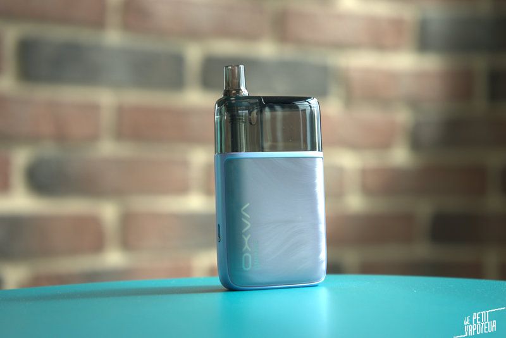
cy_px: 169
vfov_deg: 20.0
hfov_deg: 29.6
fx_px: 956
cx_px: 253
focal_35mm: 68
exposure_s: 1/80
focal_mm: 68
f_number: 5.6
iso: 100
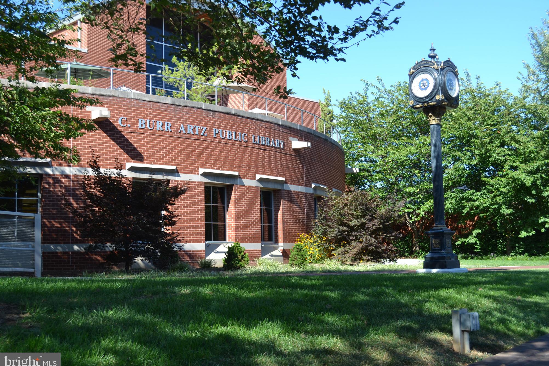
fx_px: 679
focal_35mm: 45
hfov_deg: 44.0
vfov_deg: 30.2
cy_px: 185
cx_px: 281
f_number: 6.3
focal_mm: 29
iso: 100
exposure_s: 1/160
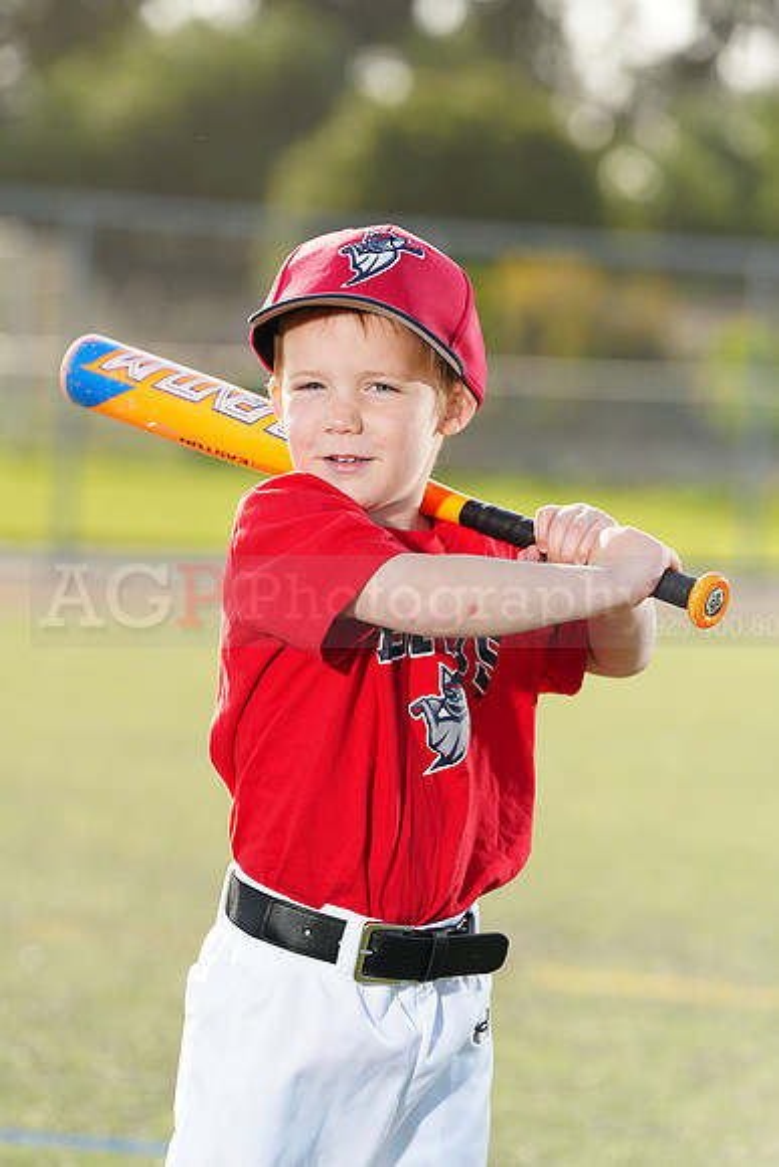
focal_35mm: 173
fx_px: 5612
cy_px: 584
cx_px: 390
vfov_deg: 11.9
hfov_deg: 7.9
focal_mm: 173
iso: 100
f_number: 5
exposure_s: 1/250
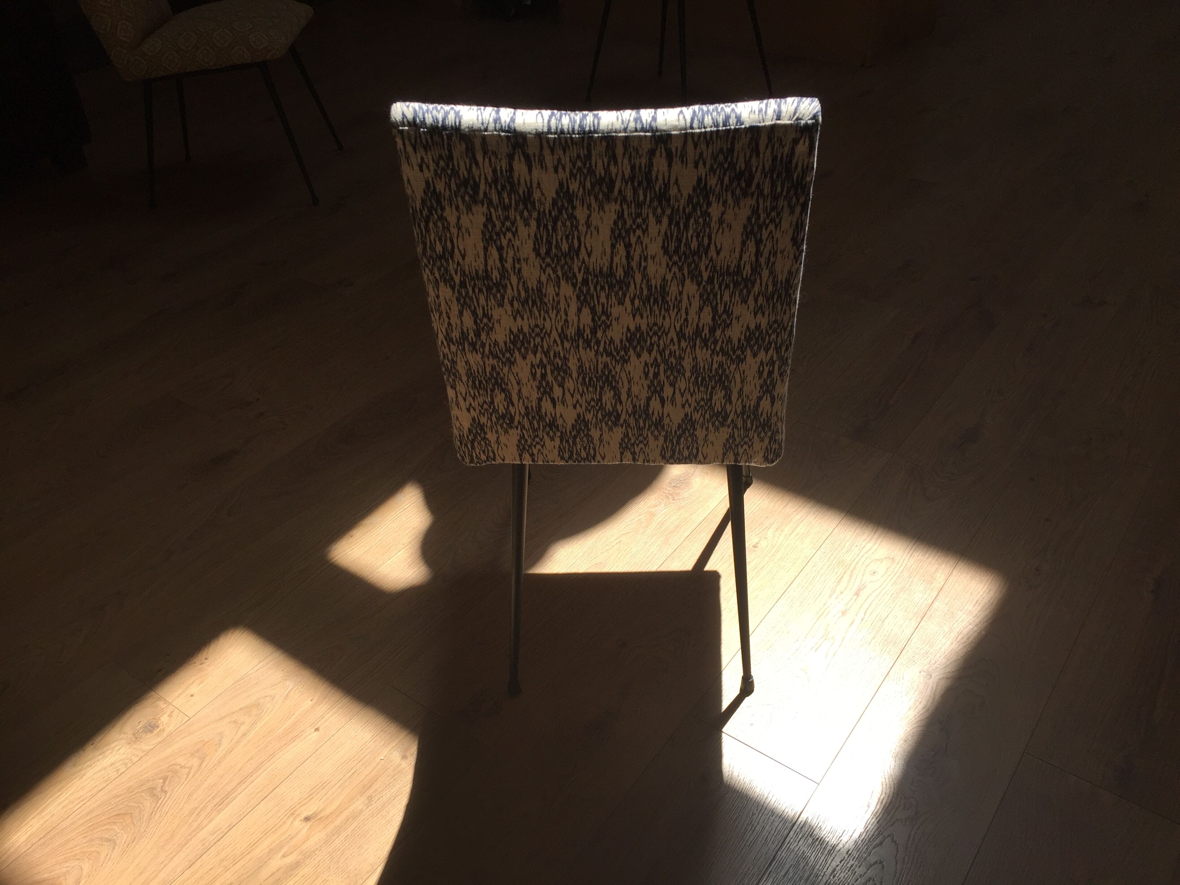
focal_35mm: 29
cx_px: 590
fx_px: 989
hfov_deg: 61.7
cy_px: 442
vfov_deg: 48.2
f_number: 2.2
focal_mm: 4.15
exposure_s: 1/746
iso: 32
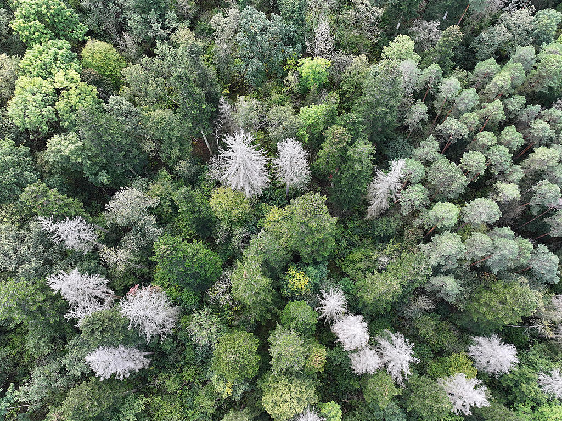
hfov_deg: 71.6
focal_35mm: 24
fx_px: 389
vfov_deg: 56.8
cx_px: 281
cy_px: 210
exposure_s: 1/160
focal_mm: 12.29
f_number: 2.8
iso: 100
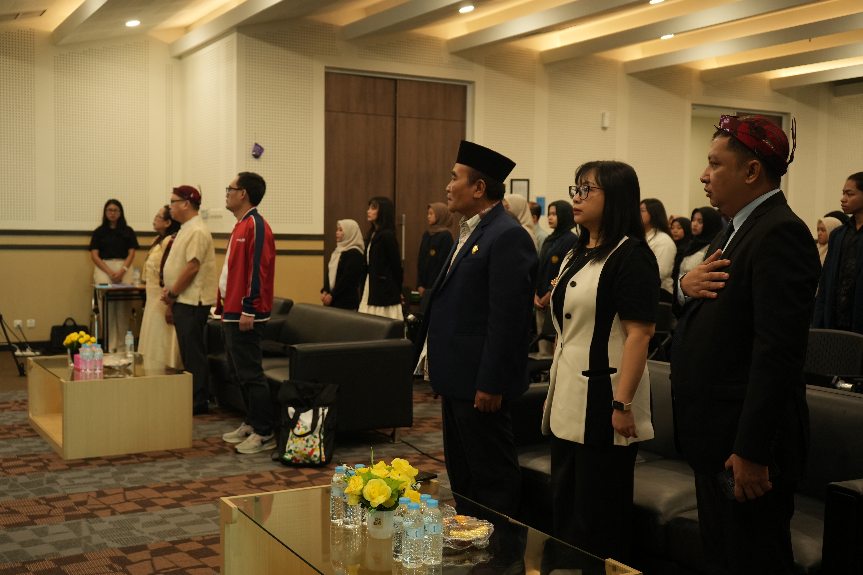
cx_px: 432
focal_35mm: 40
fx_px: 959
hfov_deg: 48.5
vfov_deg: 33.4
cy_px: 288
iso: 1250
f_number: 5
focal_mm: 40
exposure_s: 1/60
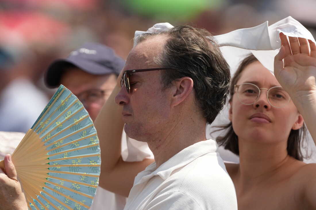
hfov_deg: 3.4
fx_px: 5266
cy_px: 105
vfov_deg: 2.3
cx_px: 158
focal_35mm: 600
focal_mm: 600
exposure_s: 1/2500
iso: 800
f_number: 6.3
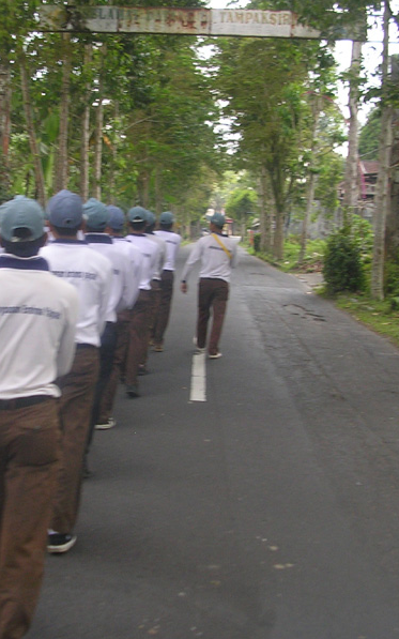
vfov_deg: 37.5
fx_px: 940
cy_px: 319
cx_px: 85
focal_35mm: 54
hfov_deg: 23.6
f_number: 2.8
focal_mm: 5.8
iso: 50
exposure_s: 1/143
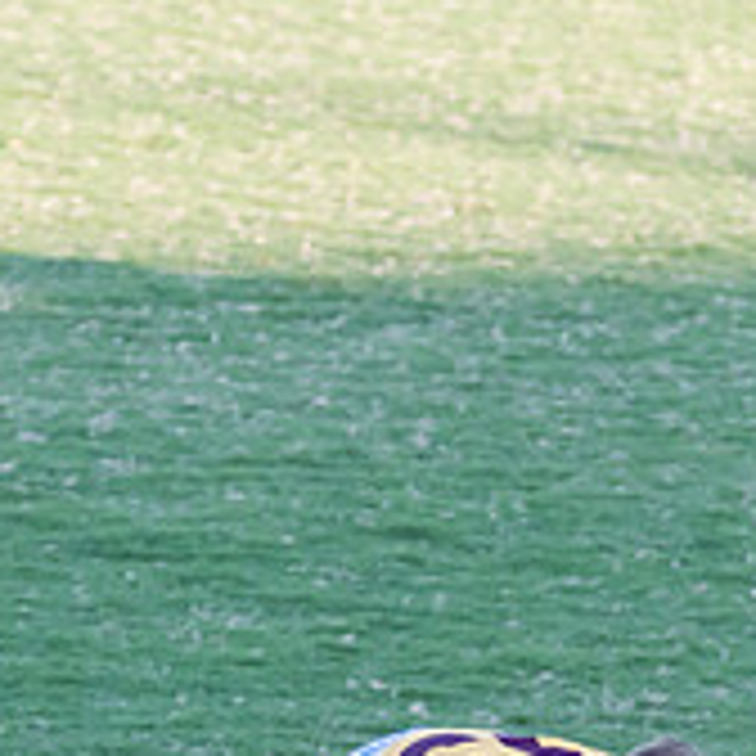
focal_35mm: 1336
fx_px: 33011
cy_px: 869
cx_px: 1454
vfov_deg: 1.3
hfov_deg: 1.3
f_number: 7.1
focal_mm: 240
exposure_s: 1/320
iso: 800
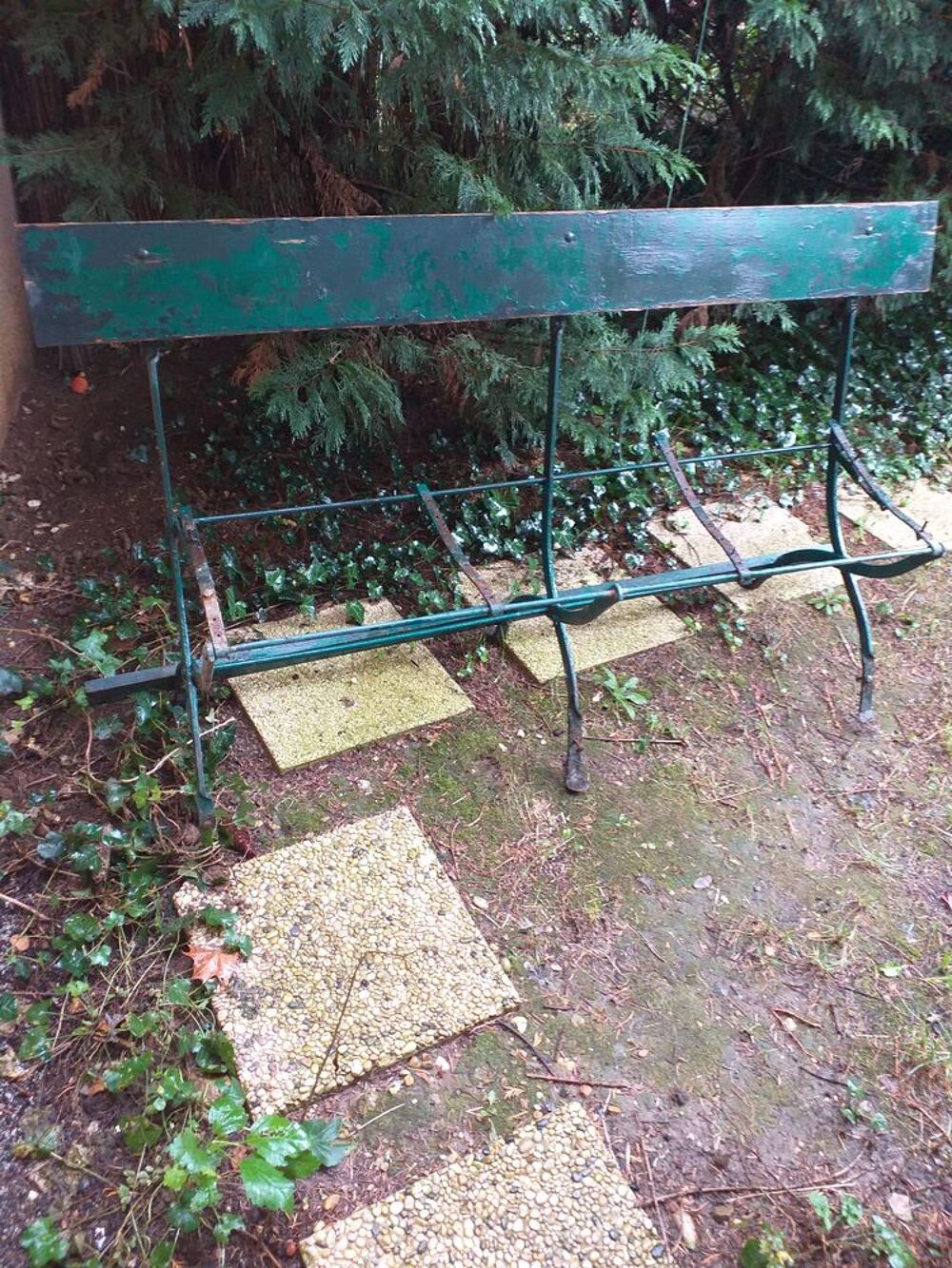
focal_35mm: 26
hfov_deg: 53.1
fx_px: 953
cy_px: 634
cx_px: 476
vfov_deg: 67.3
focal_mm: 3.6
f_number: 1.9
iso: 160
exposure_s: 1/33
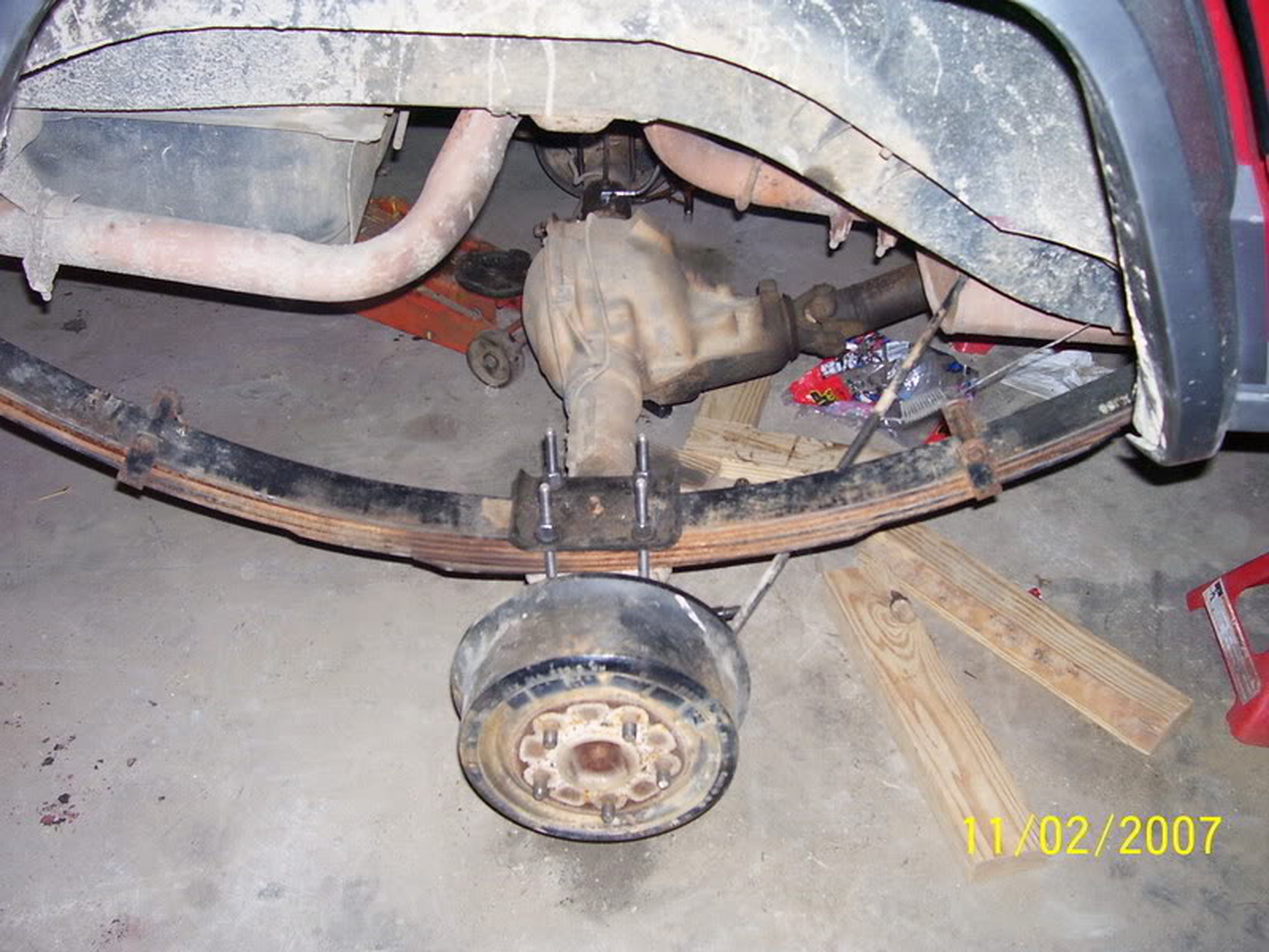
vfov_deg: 41.8
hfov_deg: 54.0
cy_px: 476
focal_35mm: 34
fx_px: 1246
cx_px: 634
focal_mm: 5.6
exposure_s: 1/60
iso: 125
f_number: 2.7
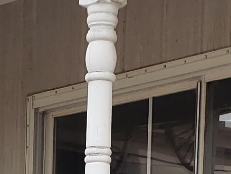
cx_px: 53
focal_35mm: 127
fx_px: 848
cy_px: 391
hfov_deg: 15.4
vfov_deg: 10.4
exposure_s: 1/217
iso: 50
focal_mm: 4.3
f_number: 2.4
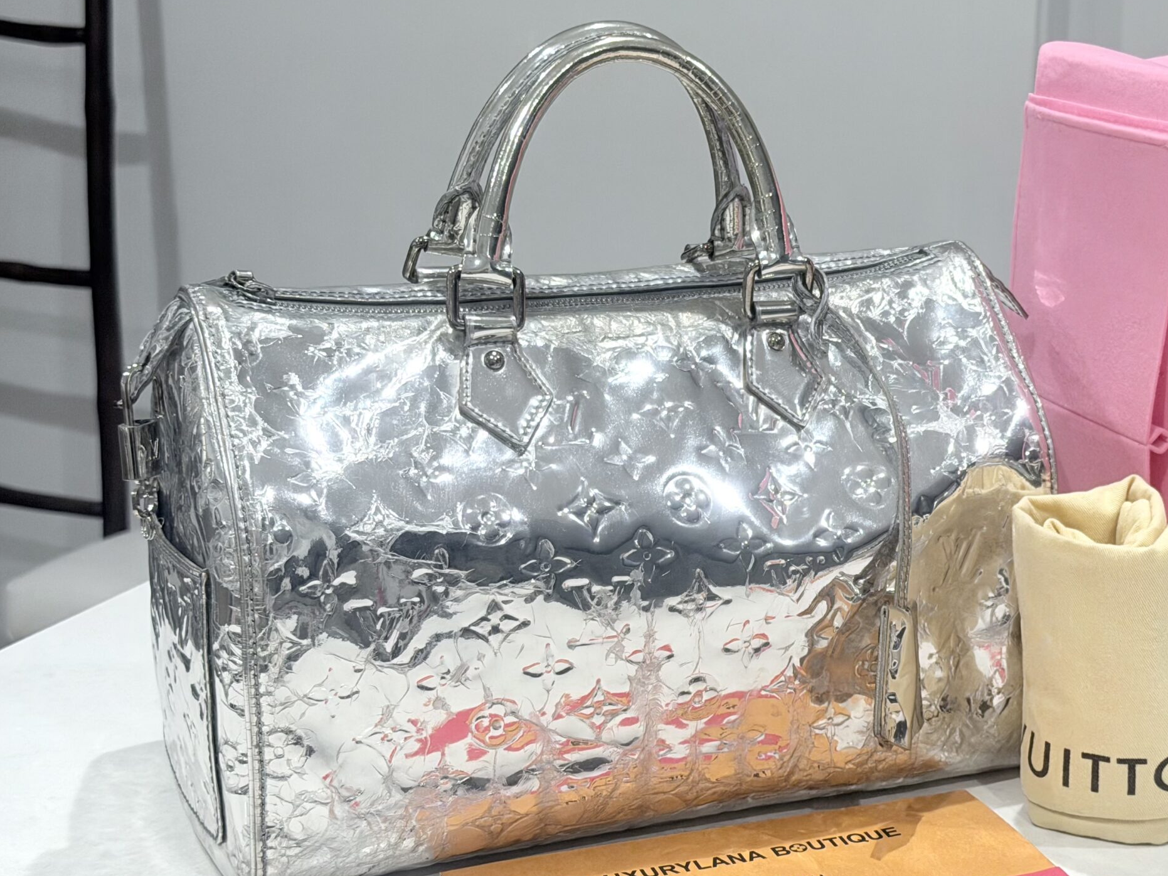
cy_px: 493
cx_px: 802
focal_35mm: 66
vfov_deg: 22.2
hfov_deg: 29.1
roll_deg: -1.3
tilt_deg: -17.7
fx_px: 2227
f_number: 1.78
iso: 160
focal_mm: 6.76
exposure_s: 1/120
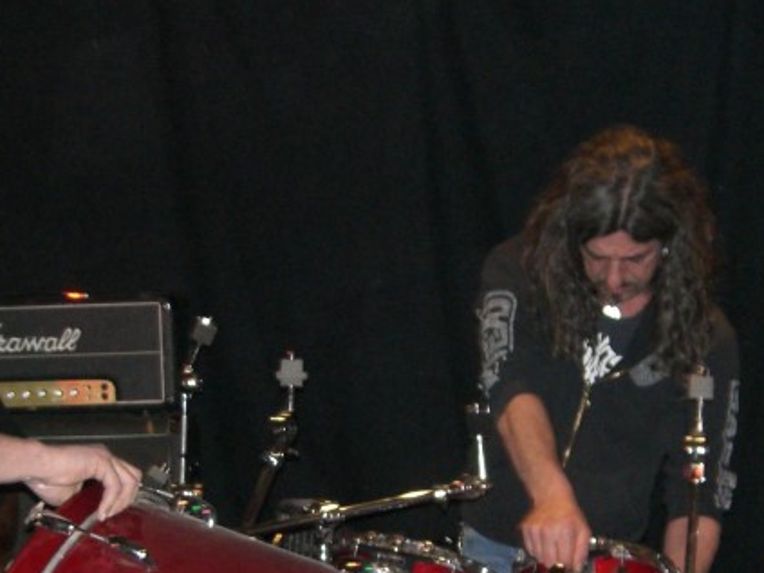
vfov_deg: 16.0
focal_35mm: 92
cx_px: 262
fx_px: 2030
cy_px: 432
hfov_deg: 21.2
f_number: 2.8
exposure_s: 1/60
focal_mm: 7.9
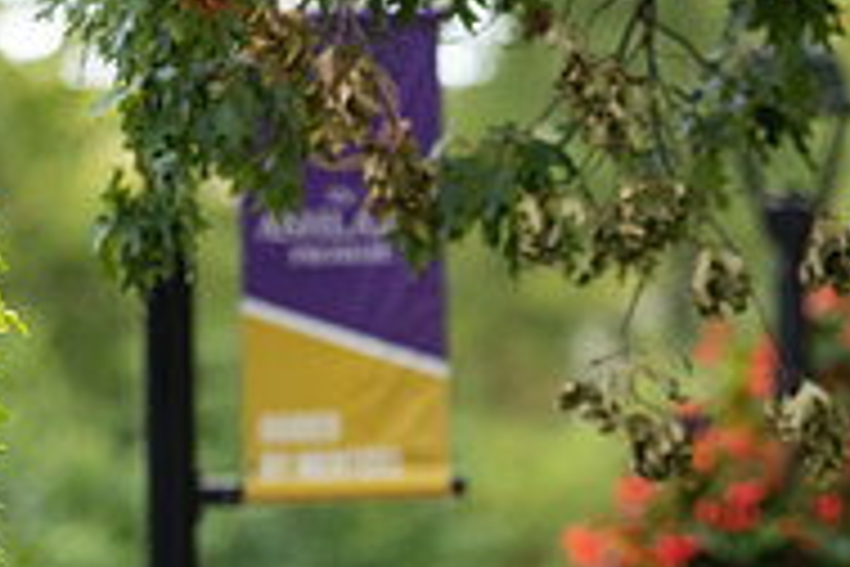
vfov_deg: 1.5
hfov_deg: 2.2
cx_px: 846
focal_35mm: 919
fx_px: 21697
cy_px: 700
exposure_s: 1/400
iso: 800
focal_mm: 300
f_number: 3.5
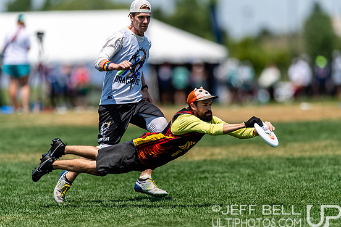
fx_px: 5683
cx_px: 169
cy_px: 119
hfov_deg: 3.4
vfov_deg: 2.3
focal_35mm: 600
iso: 100
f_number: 2.8
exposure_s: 1/3200
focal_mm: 400
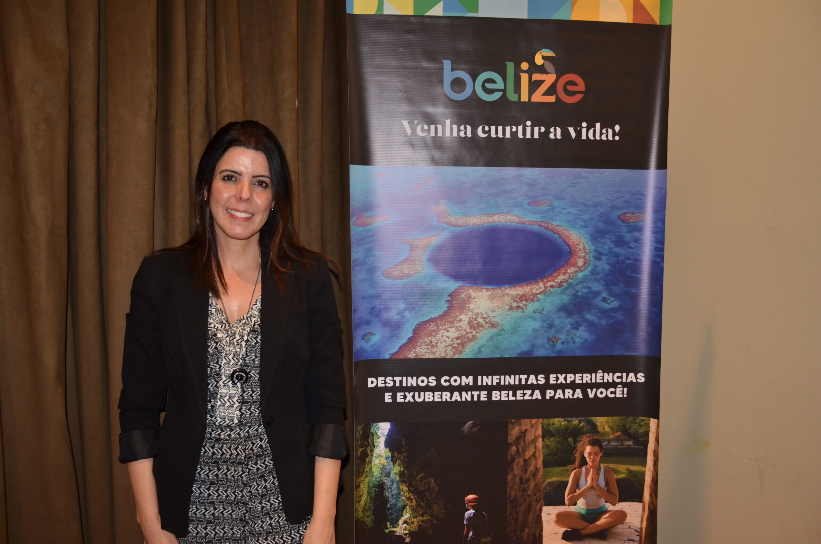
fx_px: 751
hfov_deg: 57.3
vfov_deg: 39.8
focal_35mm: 33
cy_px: 272
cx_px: 410
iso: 800
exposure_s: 1/60
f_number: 3.5
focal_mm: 22
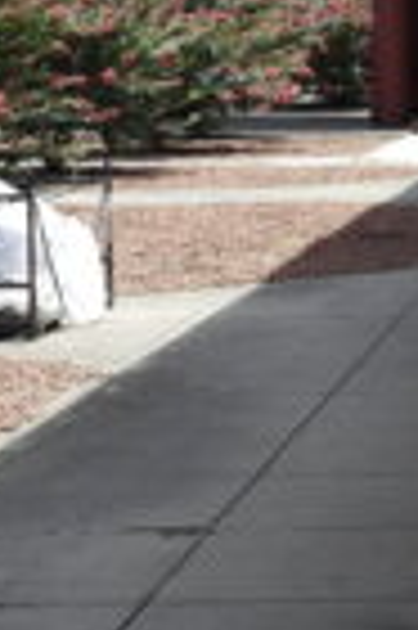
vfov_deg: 12.3
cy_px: -40
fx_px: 2881
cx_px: 616
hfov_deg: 8.1
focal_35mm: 165
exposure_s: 1/200
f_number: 5.6
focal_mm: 20
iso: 100
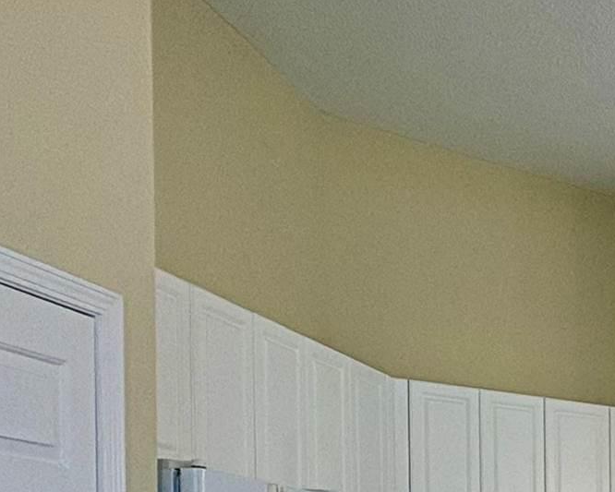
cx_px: 915
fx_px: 1147
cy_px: 603
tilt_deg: +1.0
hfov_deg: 23.9
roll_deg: +0.8
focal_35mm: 63
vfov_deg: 22.2
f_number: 2.2
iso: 125
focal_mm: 2.22
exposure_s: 1/130
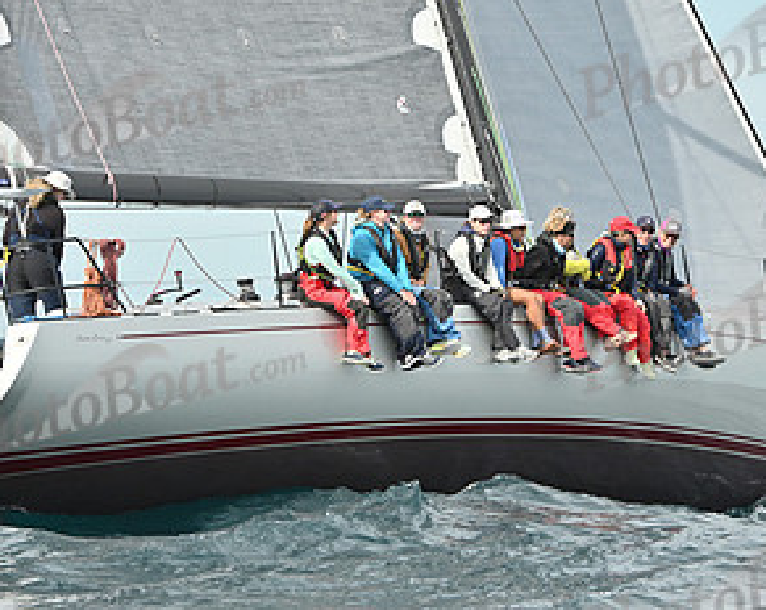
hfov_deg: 7.6
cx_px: 445
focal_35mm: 253
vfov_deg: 6.1
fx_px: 5728
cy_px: 225
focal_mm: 135
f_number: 7.1
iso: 320
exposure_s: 1/1000
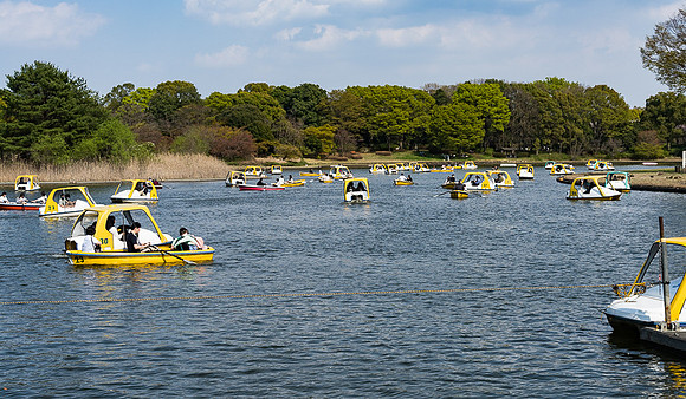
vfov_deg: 20.5
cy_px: 171
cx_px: 343
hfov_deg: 34.5
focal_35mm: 60
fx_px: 1105
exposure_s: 1/400
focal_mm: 58
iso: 400
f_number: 16
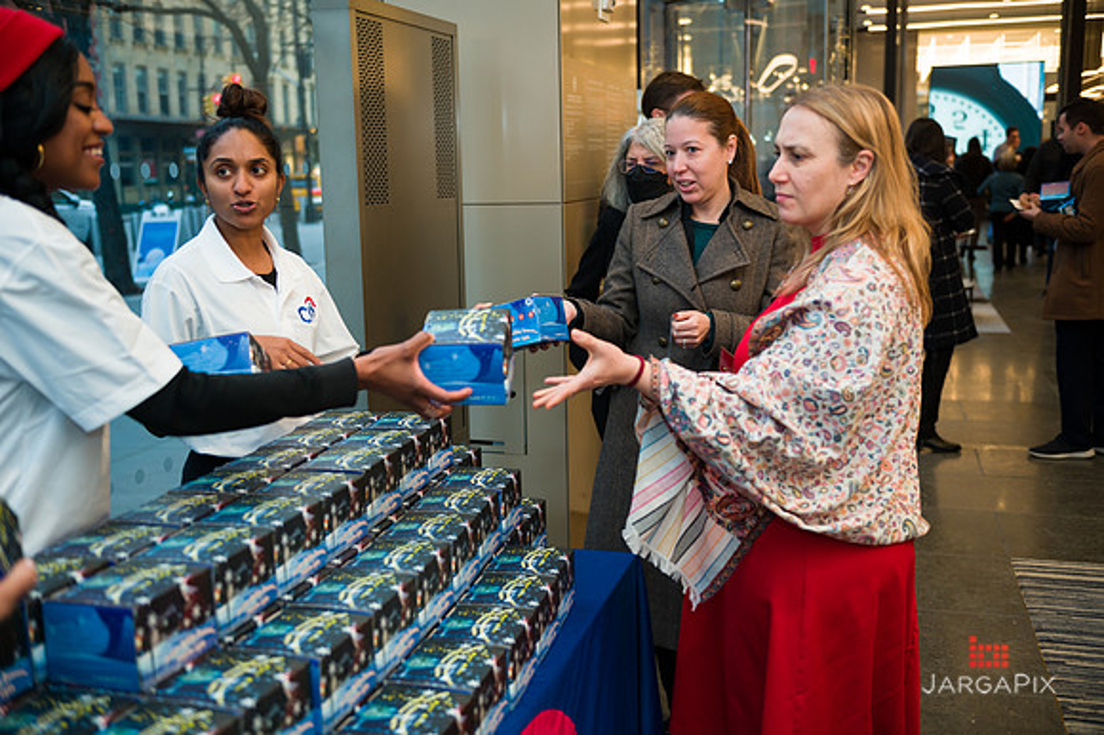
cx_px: 552
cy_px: 368
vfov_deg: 35.0
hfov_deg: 50.7
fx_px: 1165
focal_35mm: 38
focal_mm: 38
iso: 400
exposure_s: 1/200
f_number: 3.2
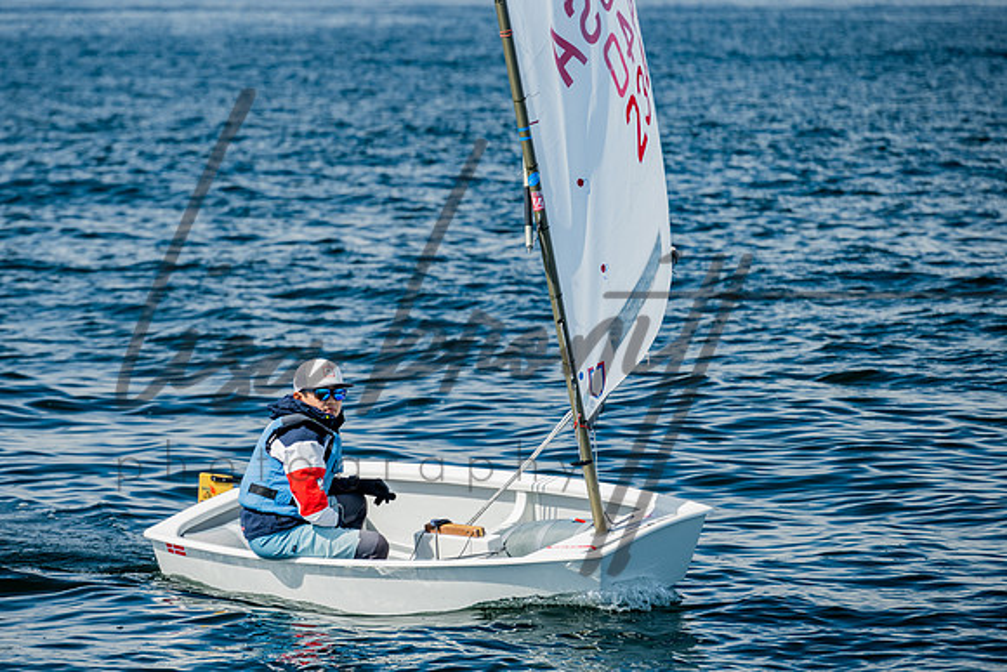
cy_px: 359
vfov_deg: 5.2
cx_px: 419
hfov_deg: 7.8
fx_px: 7425
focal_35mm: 265
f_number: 6.3
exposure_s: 1/160
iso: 100
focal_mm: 200
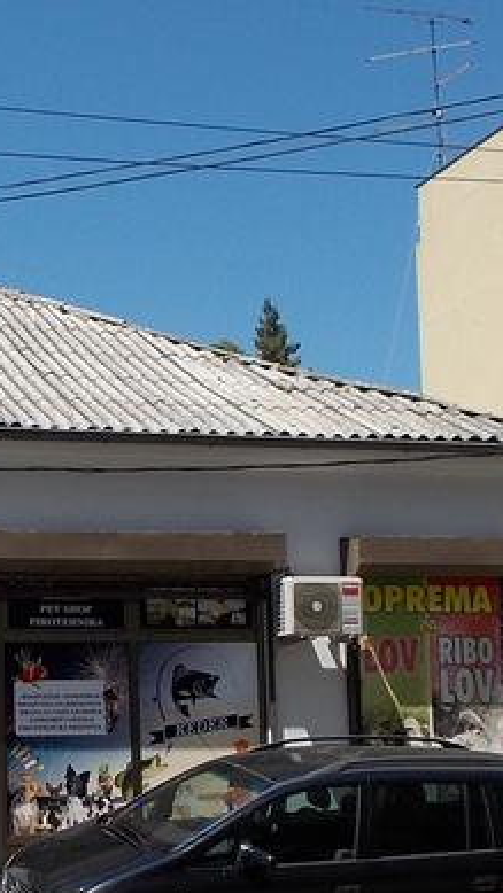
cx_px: -67
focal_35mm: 65
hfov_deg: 17.8
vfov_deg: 32.2
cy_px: 542
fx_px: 1540
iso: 80
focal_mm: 4.1
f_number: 3.3
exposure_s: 1/1000
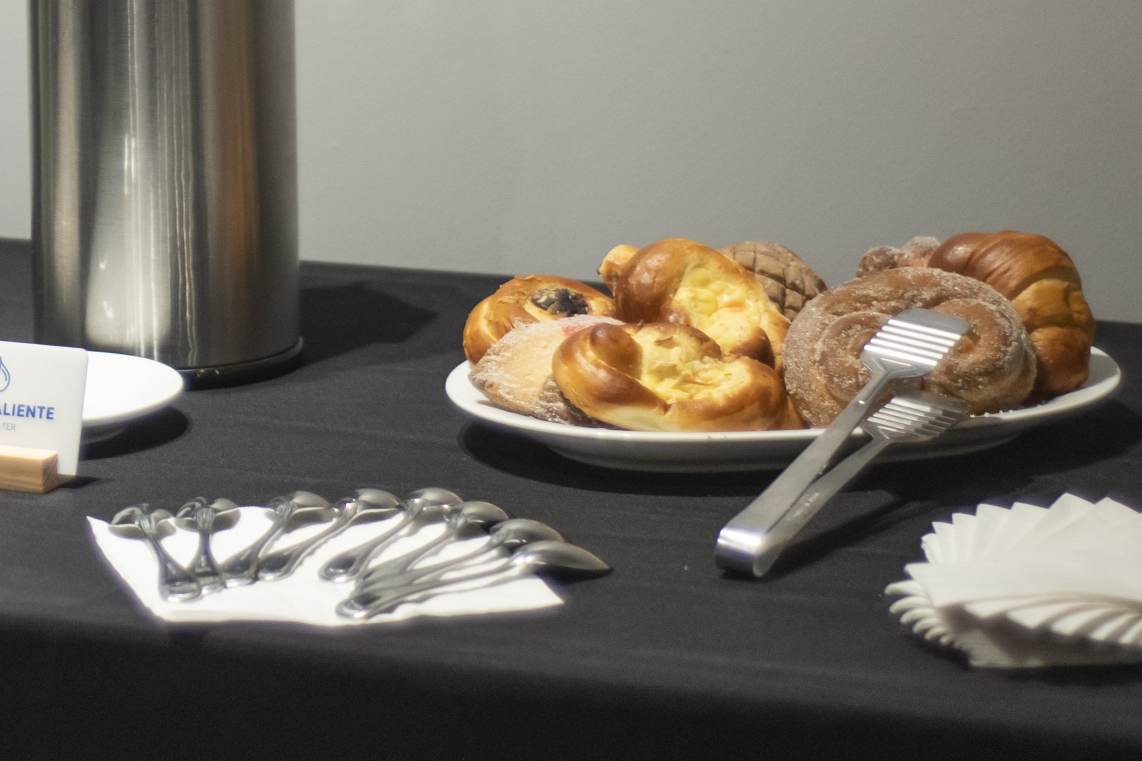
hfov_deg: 14.0
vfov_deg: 9.4
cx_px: 118
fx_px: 4600
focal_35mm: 145
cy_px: -18
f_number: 1.8
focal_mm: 50
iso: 800
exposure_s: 1/160
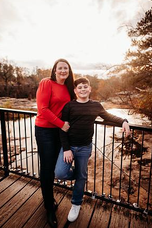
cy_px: 112
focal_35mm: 25
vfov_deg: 71.5
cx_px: 73
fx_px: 158
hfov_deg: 51.3
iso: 125
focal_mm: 24
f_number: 2.2
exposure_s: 1/400
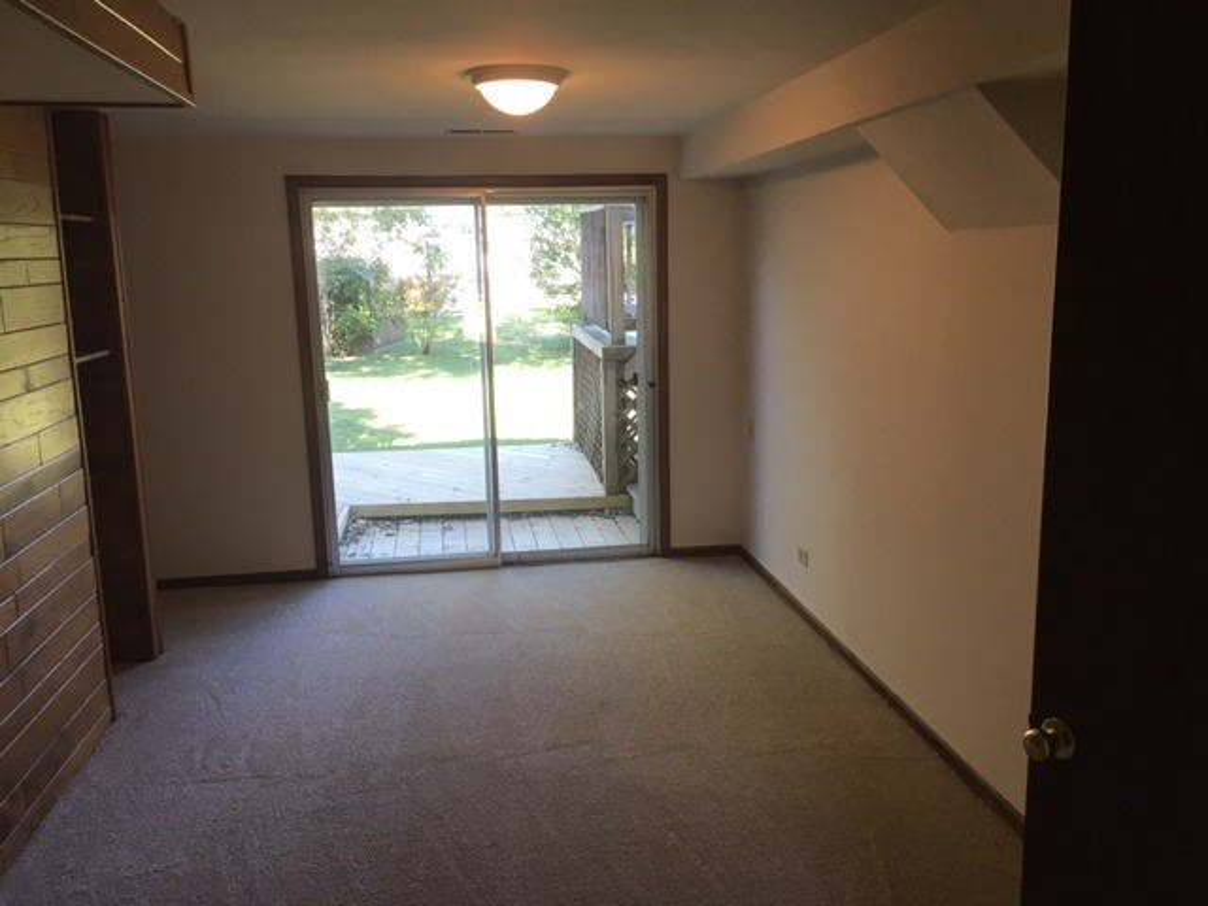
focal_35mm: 29
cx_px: 604
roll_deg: +0.7
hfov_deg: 61.7
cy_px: 453
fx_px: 1012
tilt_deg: -10.8
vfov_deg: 48.2
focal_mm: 4.15
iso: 25
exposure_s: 1/30
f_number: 2.2
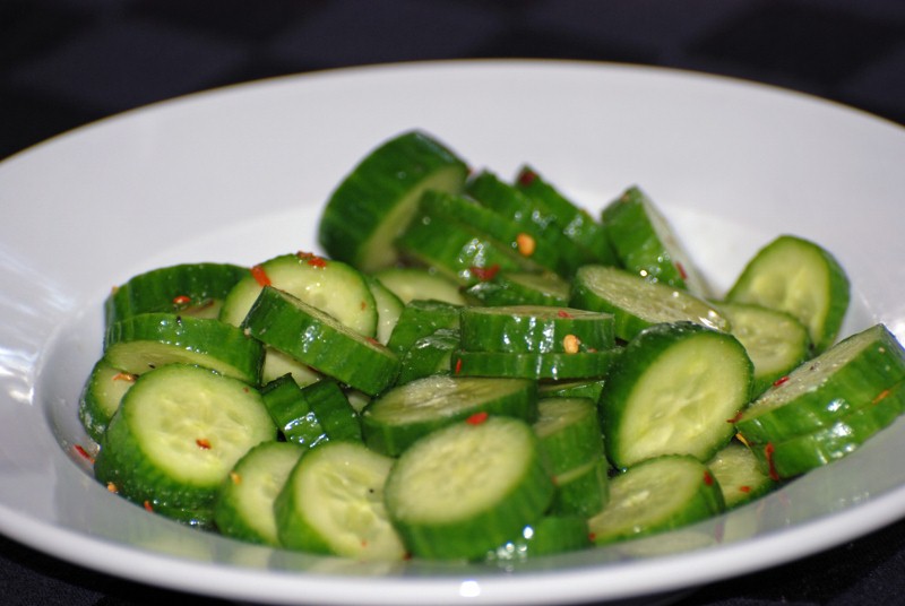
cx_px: 452
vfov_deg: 5.6
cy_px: 303
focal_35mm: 248
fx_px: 6231
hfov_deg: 8.3
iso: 200
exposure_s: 1/60
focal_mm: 165
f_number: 5
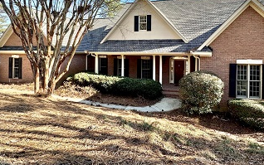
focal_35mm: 21
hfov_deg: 80.3
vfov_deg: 55.9
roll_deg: +0.0
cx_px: 169
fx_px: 151
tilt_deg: +0.0
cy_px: 53
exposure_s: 1/194
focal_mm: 2.22
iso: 40
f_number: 2.2
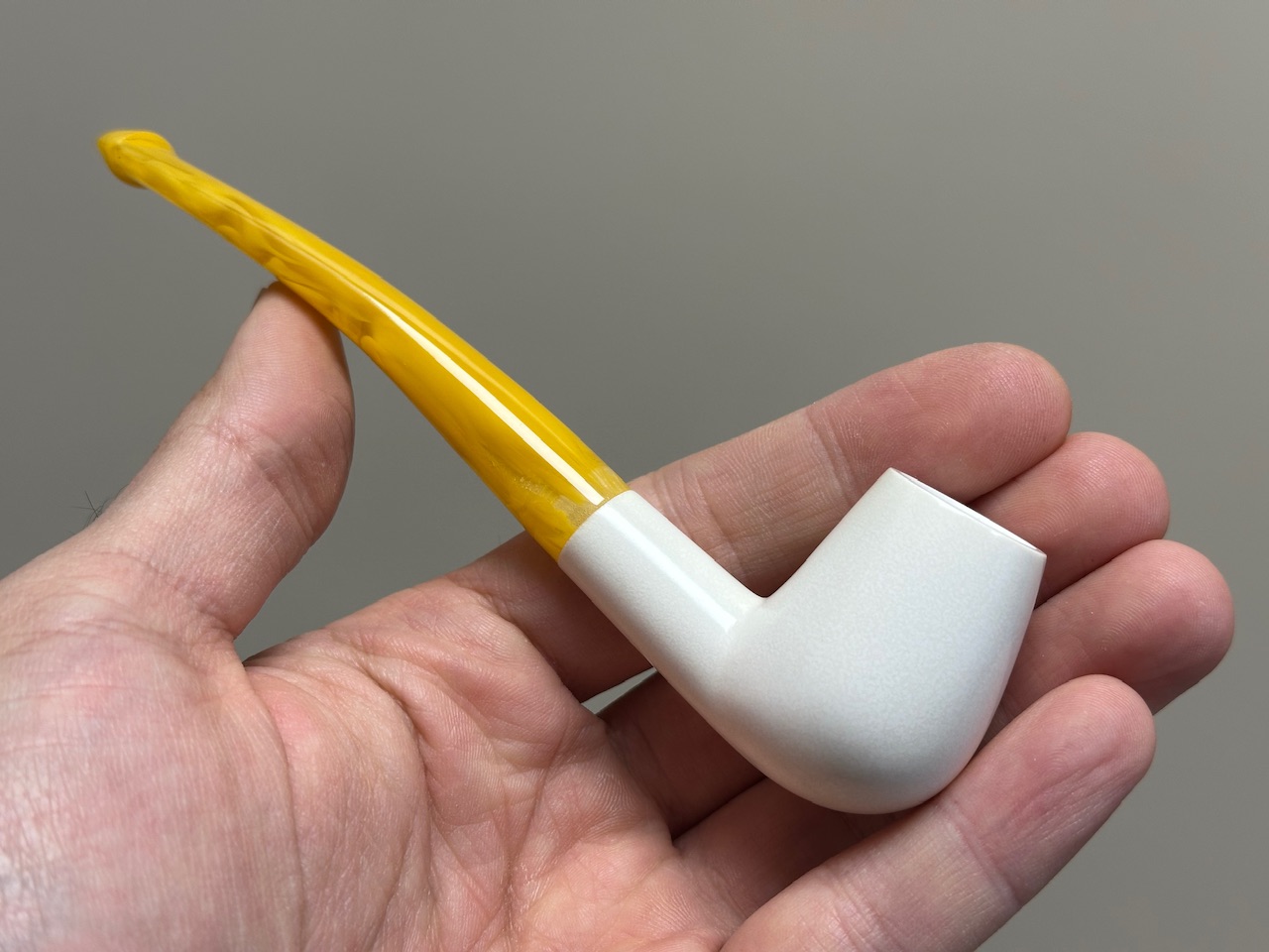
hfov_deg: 39.7
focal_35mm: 48
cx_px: 634
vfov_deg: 30.3
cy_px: 476
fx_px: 1760
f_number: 1.78
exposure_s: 1/100
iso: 50
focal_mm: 6.86
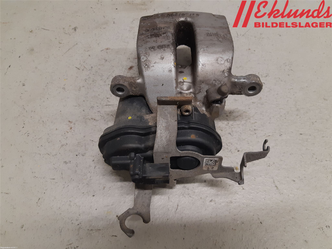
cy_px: 124
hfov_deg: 67.3
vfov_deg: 53.1
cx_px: 166
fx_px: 249
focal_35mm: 26
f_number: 1.7
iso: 160
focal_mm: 3.93
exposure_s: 1/50
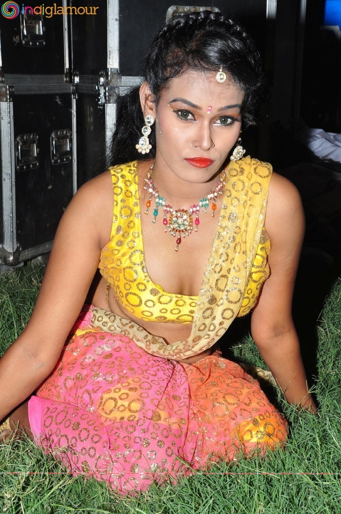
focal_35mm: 75
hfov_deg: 18.1
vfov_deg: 27.0
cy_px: 257
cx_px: 170
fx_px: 1069
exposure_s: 1/125
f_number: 13
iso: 400
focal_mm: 50
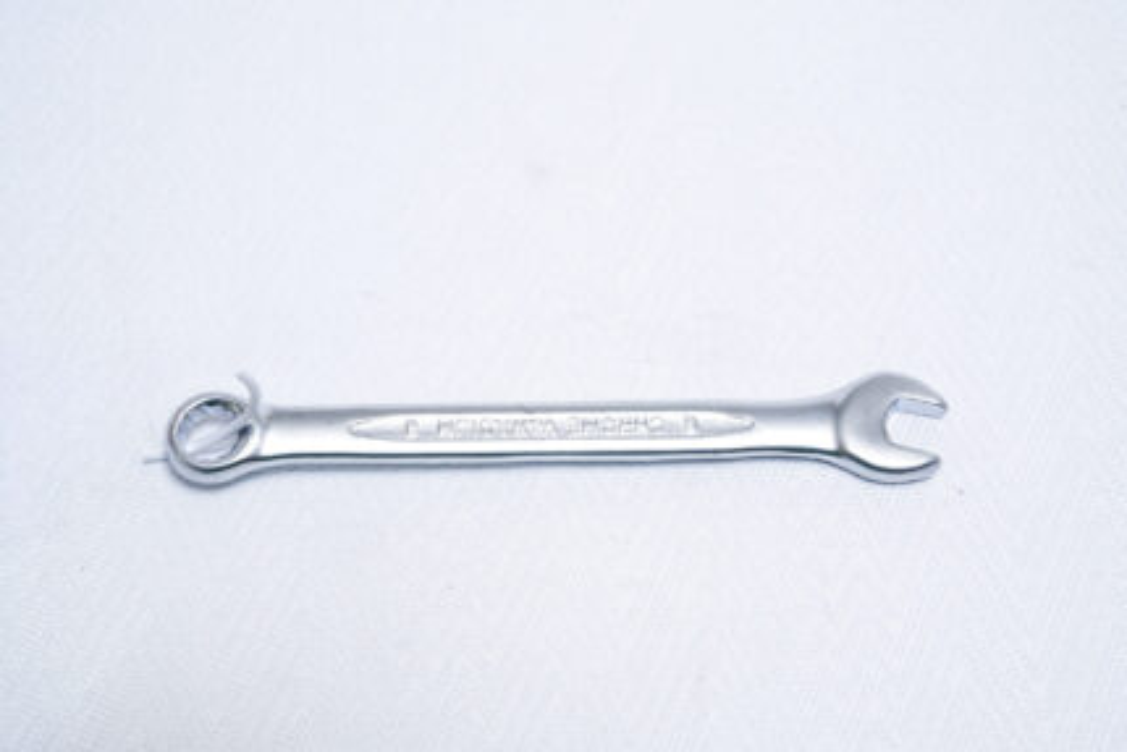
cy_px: 376
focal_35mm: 70
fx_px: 2192
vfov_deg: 19.5
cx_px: 564
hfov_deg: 28.8
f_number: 10
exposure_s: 1/160
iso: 3200
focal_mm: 70
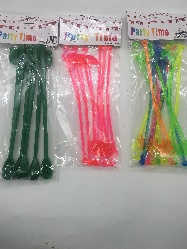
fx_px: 223
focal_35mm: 31
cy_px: 121
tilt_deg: -74.2
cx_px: 92
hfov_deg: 45.4
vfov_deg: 58.3
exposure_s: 1/475
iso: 25
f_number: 2.2
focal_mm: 4.15
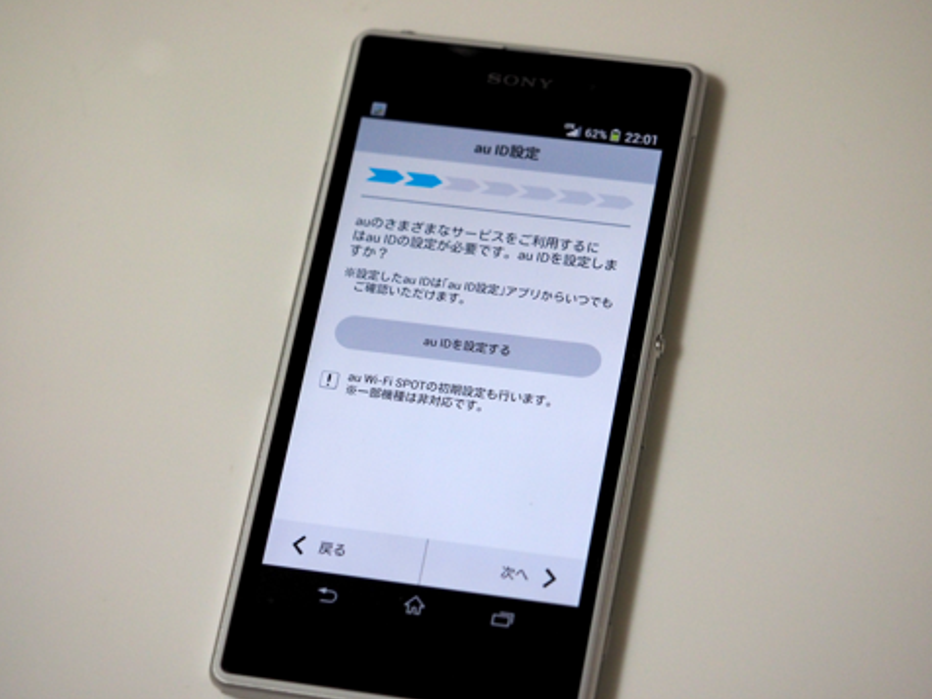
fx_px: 3258
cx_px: 466
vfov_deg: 12.2
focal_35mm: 121
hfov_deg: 16.3
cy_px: 349
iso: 1250
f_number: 2.8
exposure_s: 1/125
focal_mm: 60
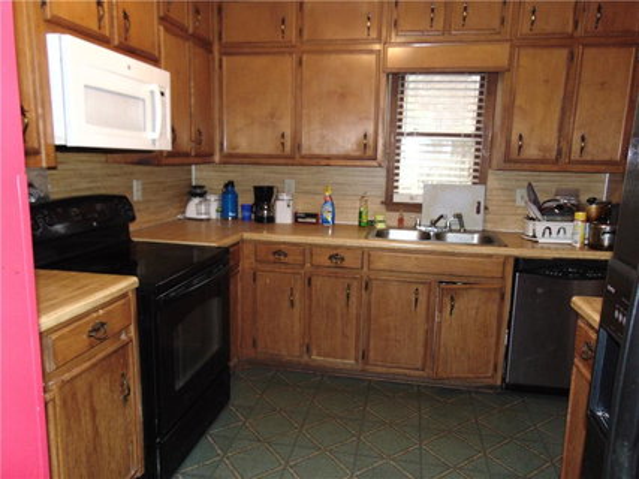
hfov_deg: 69.4
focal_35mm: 25
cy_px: 240
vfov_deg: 54.9
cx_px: 320
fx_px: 461
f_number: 3
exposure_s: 1/30
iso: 200
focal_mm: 4.5
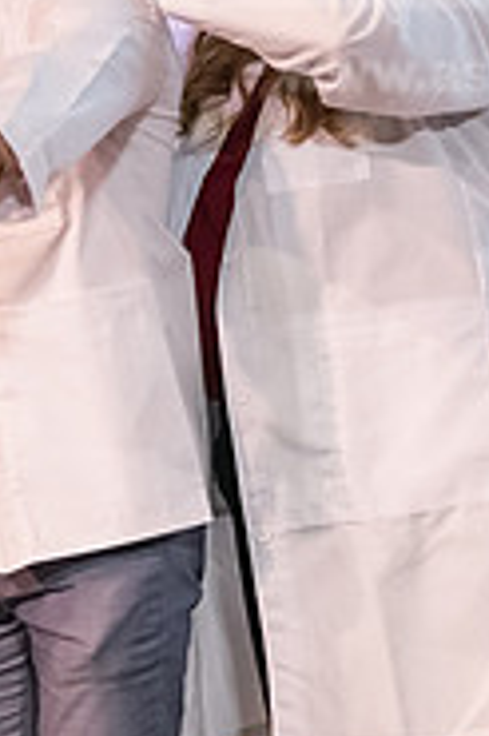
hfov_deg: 3.2
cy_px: 157
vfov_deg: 4.9
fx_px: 8634
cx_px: 99
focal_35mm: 423
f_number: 3.2
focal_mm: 135
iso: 4000
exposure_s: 1/200
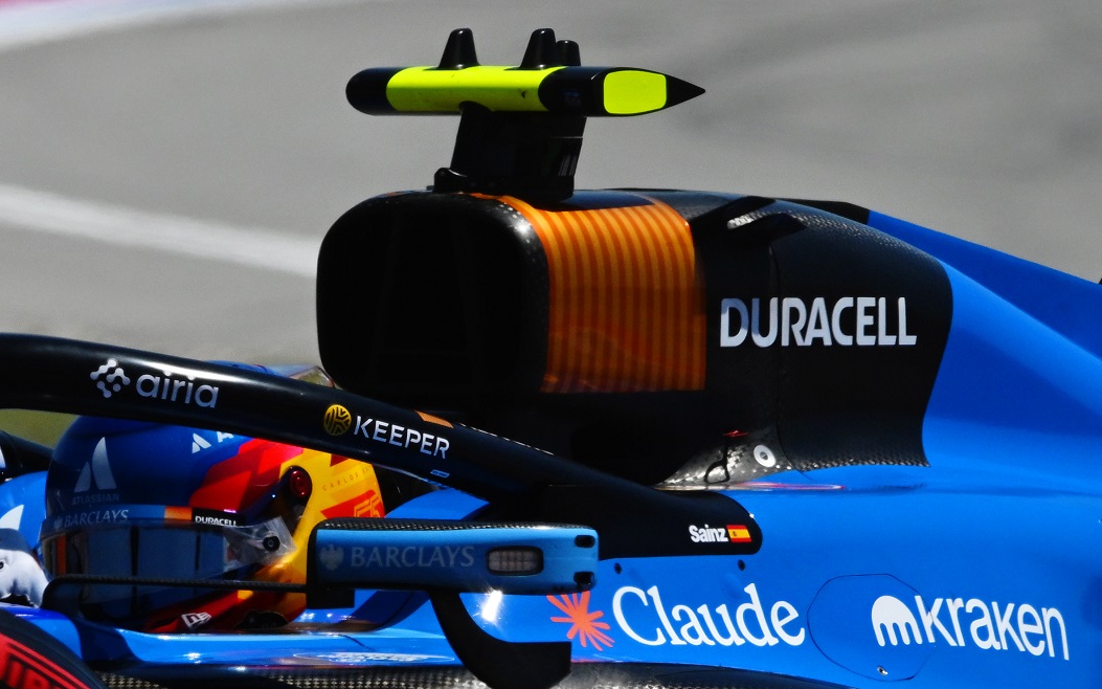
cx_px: 31
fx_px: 41864
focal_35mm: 1394
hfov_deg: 1.5
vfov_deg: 0.9
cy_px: 720
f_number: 10
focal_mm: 400
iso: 400
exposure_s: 1/2500
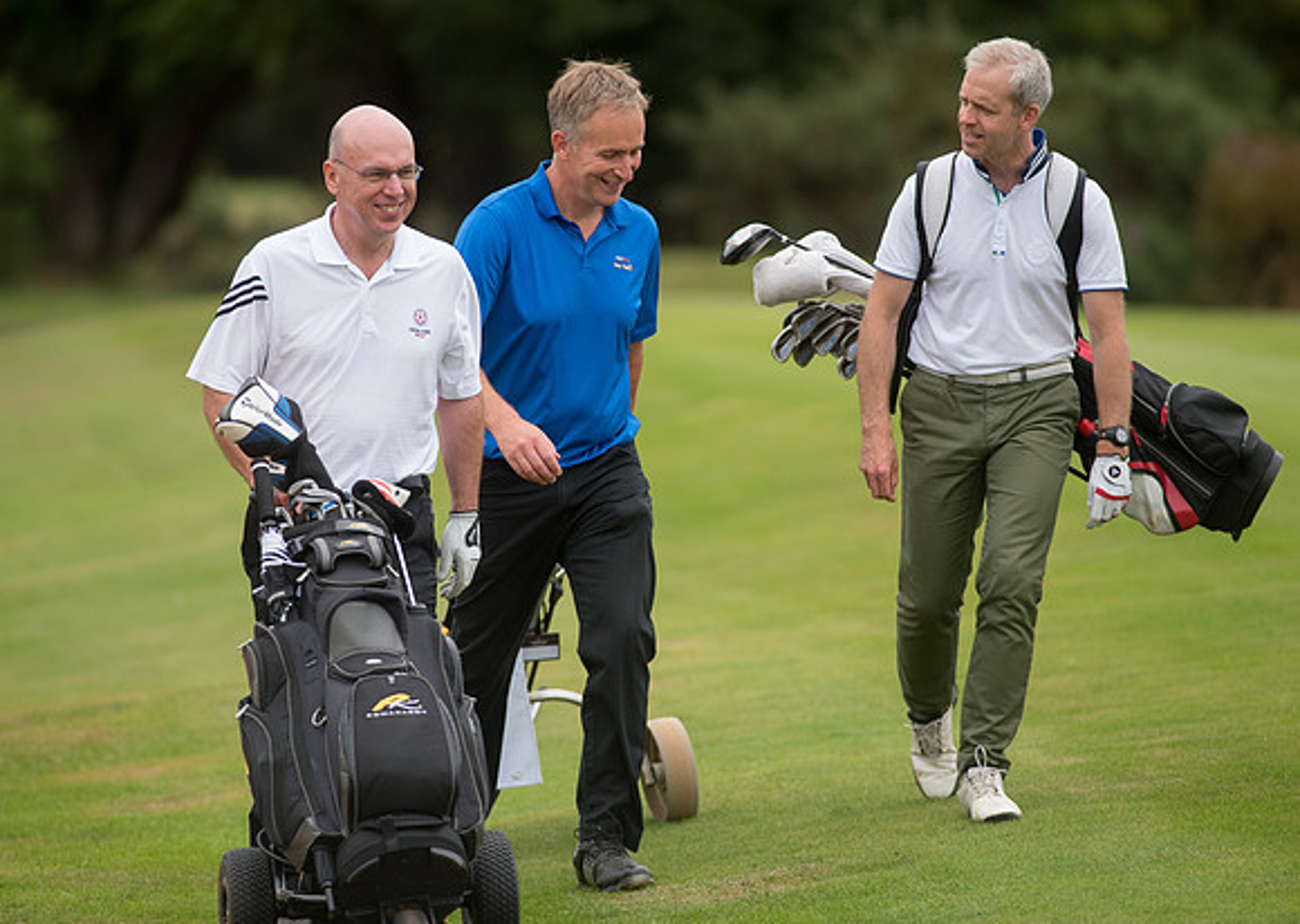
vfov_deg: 4.0
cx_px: 598
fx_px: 13160
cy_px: 397
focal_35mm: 357
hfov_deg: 5.7
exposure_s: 1/3200
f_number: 4
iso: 800
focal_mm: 300
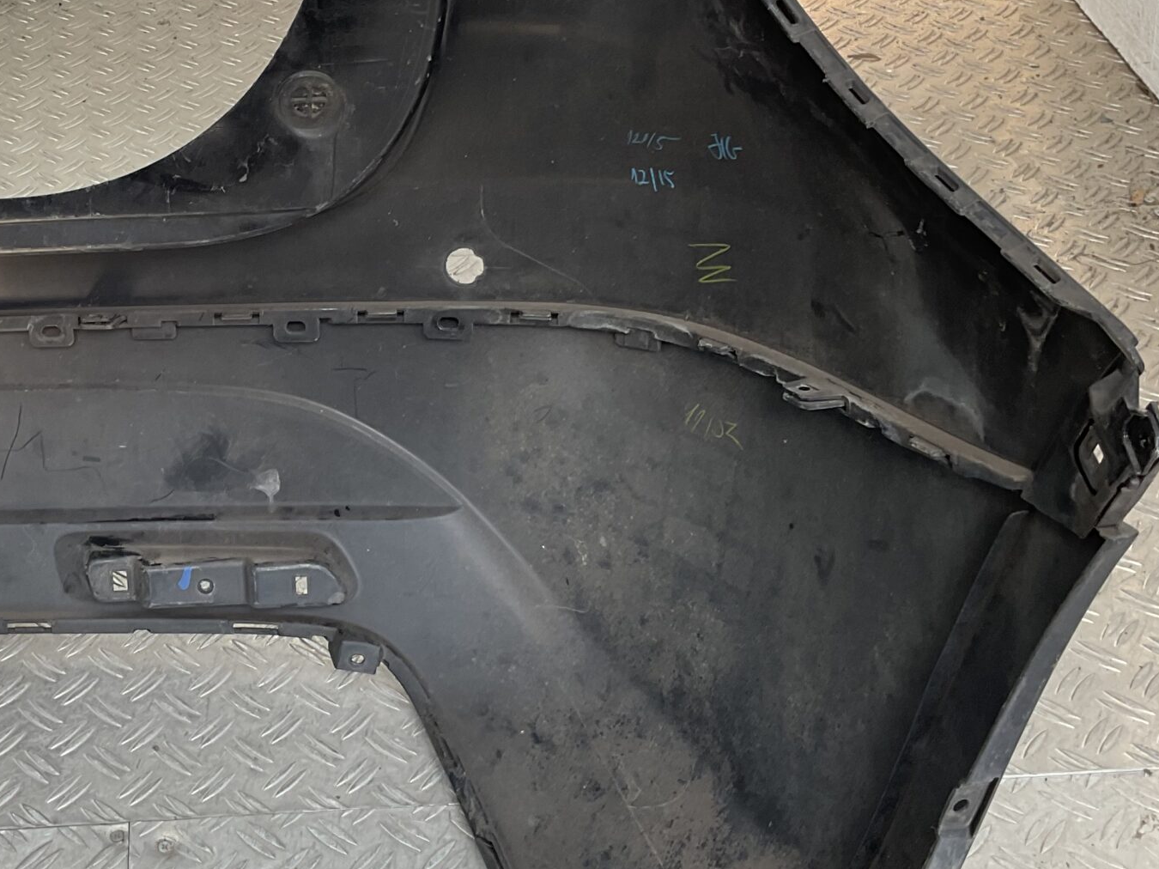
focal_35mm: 55
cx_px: 196
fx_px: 1841
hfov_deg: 33.7
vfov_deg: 26.5
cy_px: 406
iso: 16
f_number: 1.8
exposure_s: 1/105
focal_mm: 3
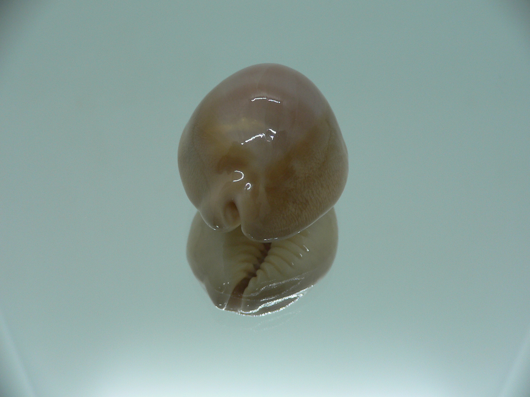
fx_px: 536
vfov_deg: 40.7
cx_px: 265
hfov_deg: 52.6
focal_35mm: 35
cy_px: 198
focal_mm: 4.6
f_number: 2.8
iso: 80
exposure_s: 1/60
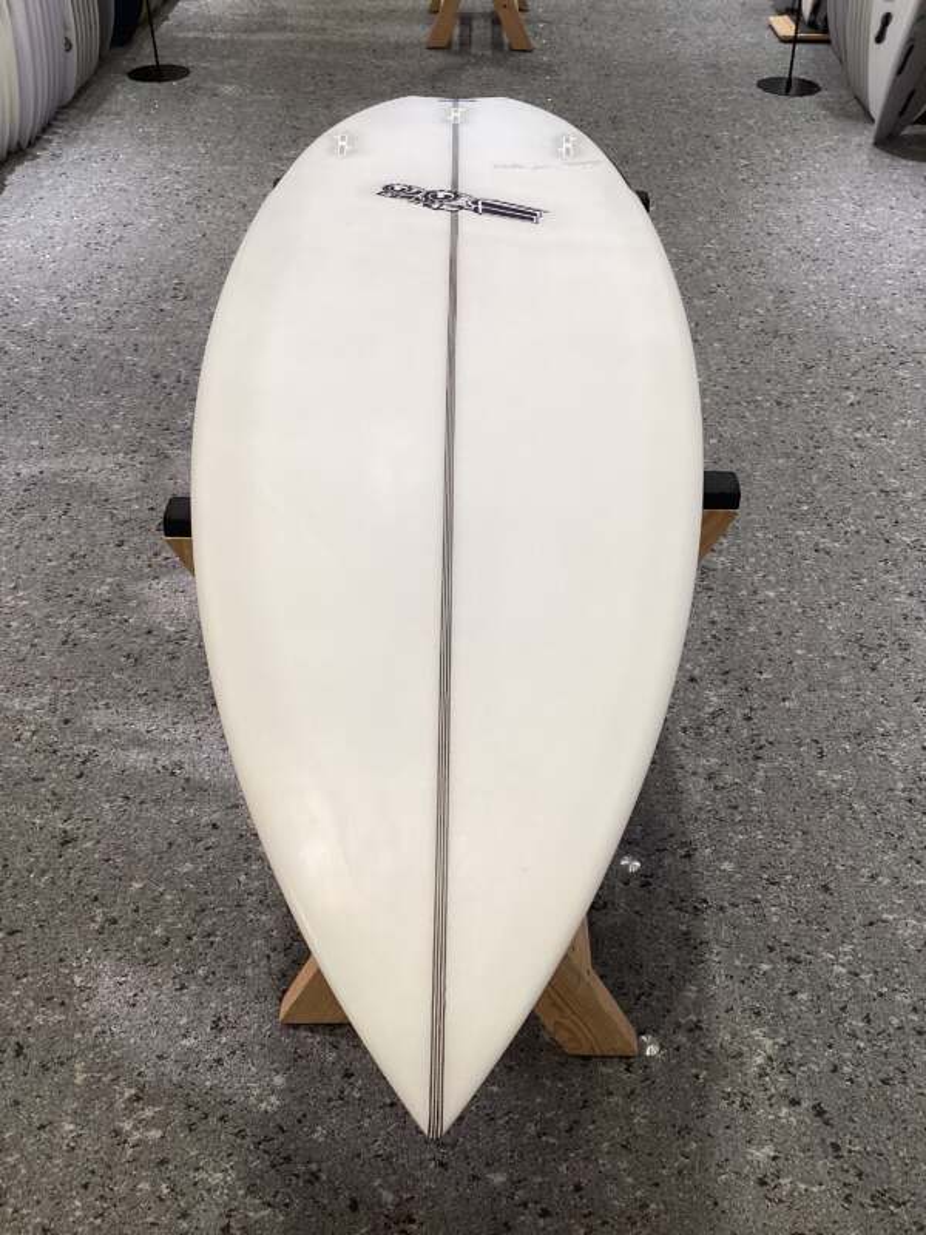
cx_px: 463
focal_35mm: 31
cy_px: 618
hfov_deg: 45.4
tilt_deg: -41.0
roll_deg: -1.5
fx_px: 1106
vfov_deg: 58.4
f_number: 2.4
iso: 50
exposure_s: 1/60
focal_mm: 3.3
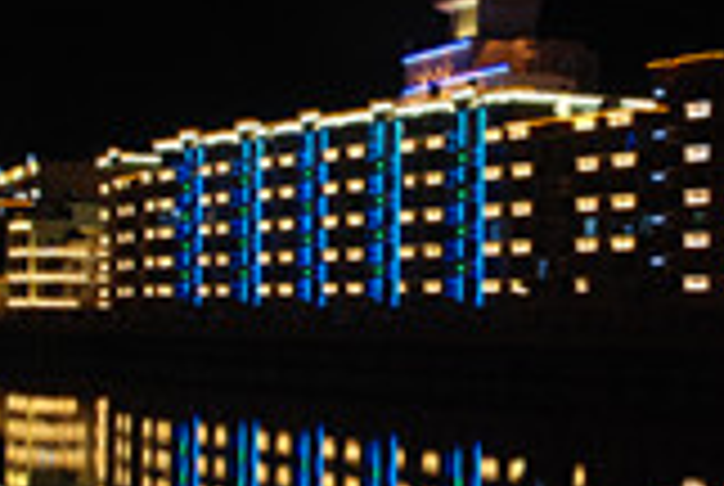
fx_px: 2438
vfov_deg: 11.4
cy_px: 328
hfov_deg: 16.8
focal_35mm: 121
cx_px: 544
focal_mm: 26
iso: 400
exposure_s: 1/1.3
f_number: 10
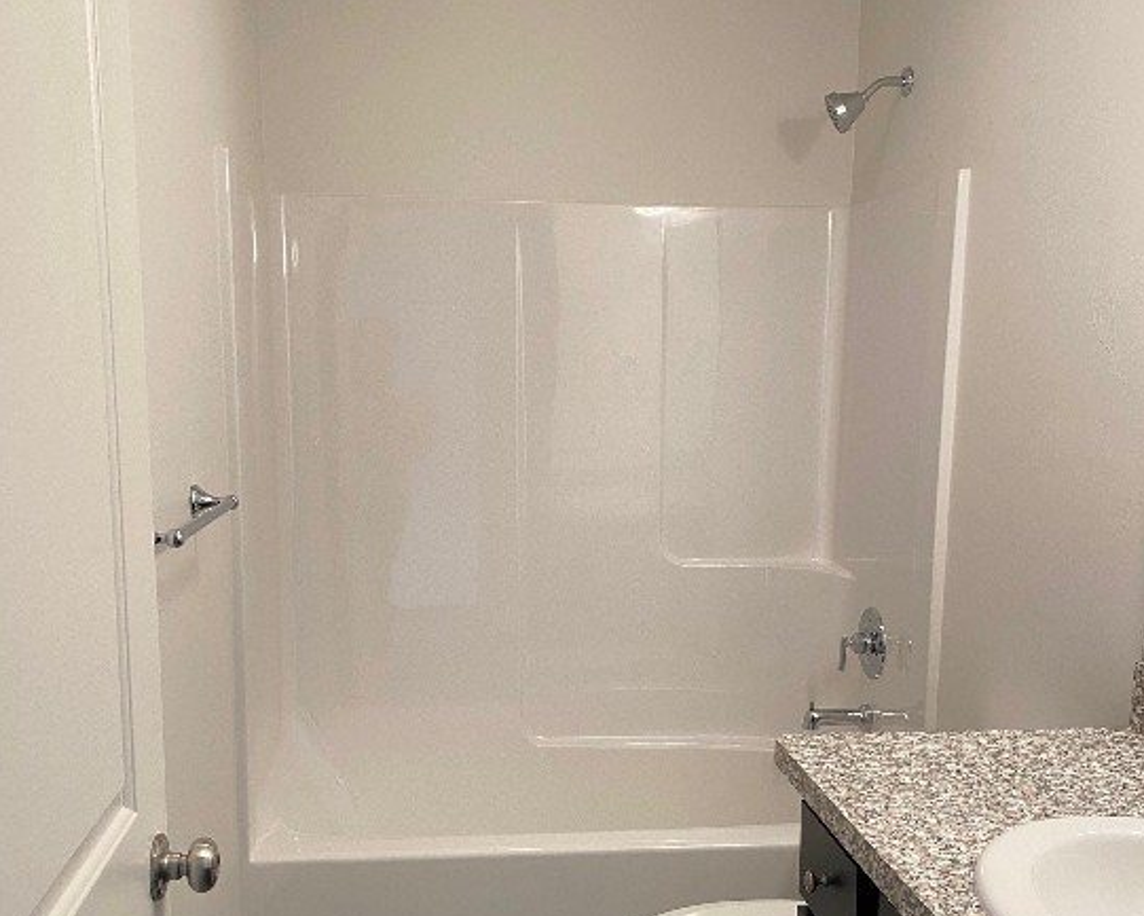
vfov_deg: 40.9
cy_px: 573
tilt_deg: -8.4
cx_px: 571
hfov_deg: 50.3
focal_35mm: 36
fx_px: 1219
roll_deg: -1.6
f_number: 1.8
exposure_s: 1/60
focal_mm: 4.25
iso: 80
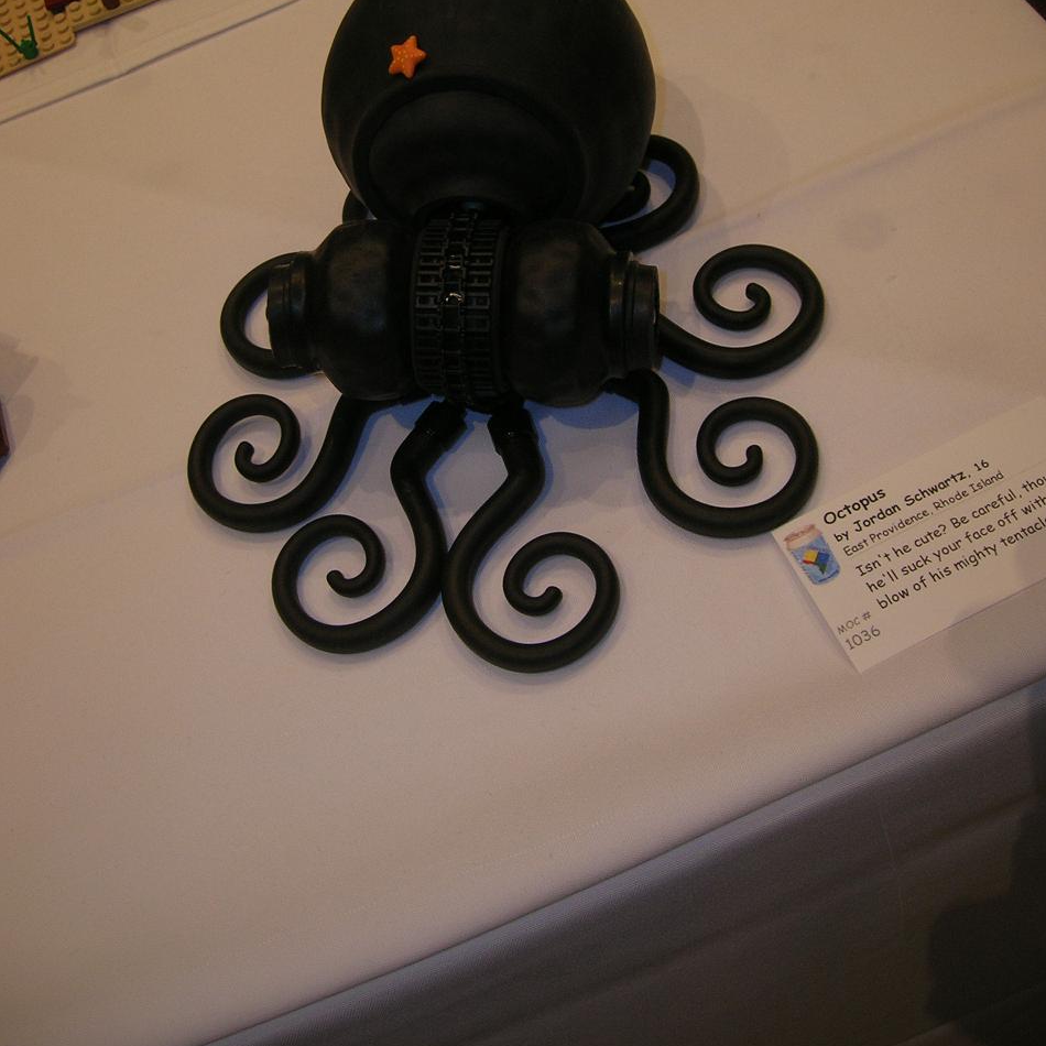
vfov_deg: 40.4
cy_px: 340
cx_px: 516
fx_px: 1402
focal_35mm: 41
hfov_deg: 40.9
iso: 50
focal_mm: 5.7
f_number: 2.9
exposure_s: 1/30
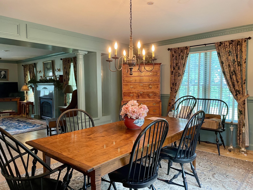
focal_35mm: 26
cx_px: 126
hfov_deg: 67.3
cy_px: 95
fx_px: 190
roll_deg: +0.9
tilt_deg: -4.0
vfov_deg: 53.1
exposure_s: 1/40
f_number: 1.6
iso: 320
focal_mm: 4.2
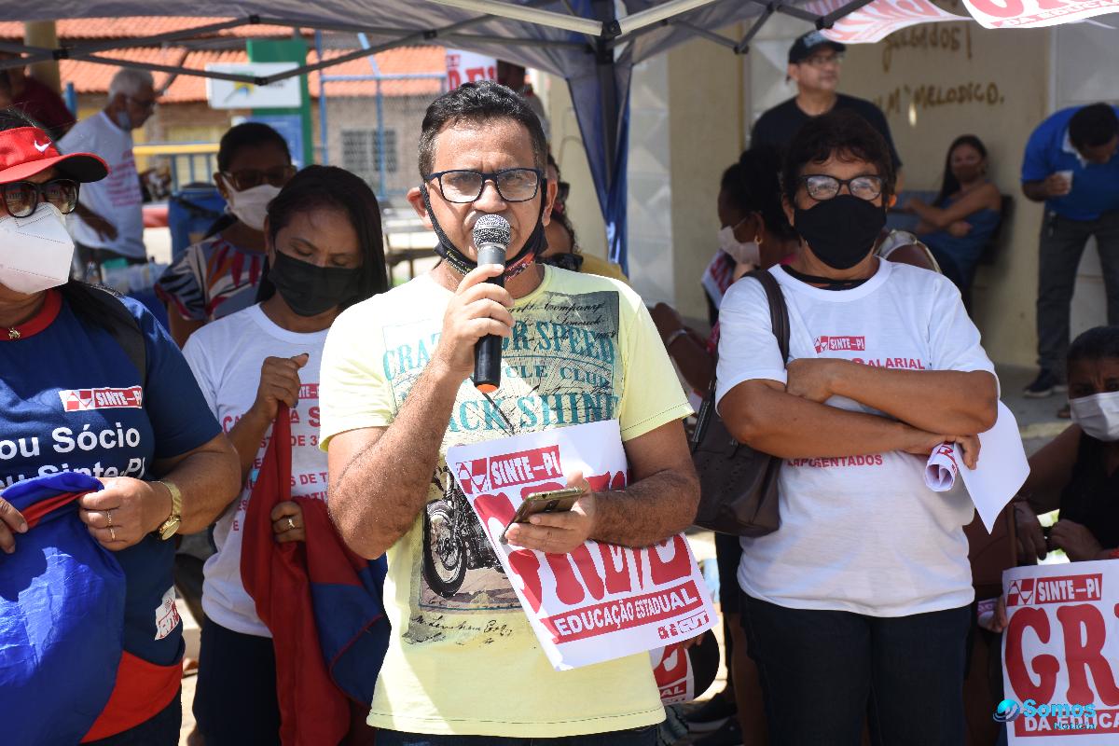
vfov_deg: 17.5
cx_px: 560
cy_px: 373
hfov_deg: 26.0
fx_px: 2424
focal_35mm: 78
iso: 160
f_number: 6.3
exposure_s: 1/400
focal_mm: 52
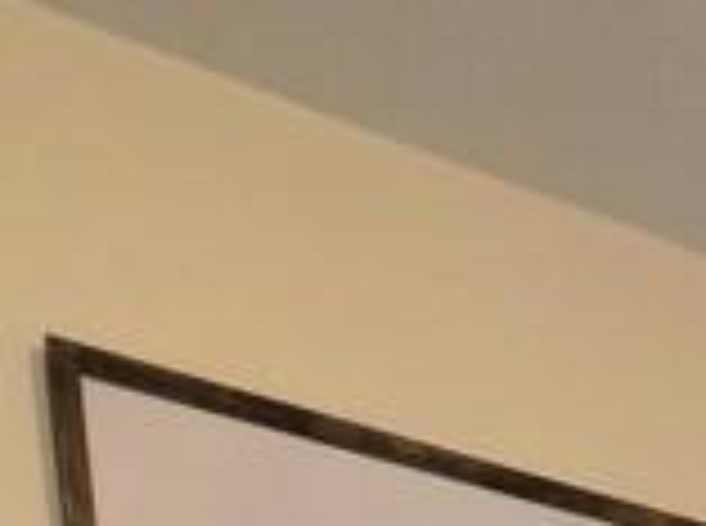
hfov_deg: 17.4
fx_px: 1730
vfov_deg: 10.6
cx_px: 1367
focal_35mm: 85
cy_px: 1654
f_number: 1.9
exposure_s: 1/60.2
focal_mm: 2.2
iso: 320
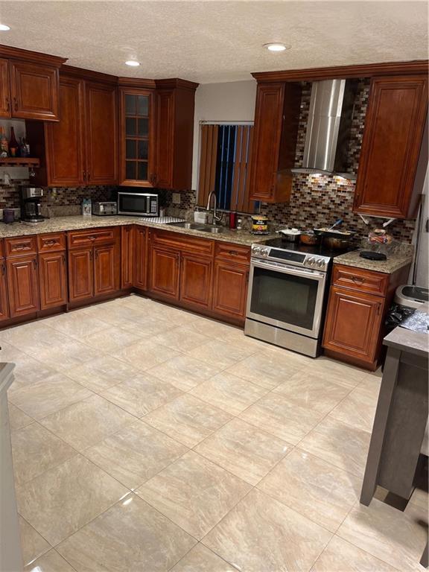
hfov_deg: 53.1
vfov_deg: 67.3
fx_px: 430
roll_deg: -3.3
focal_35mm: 26
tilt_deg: -17.7
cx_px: 214
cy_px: 286
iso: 64
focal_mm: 5.1
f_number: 1.6
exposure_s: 1/60
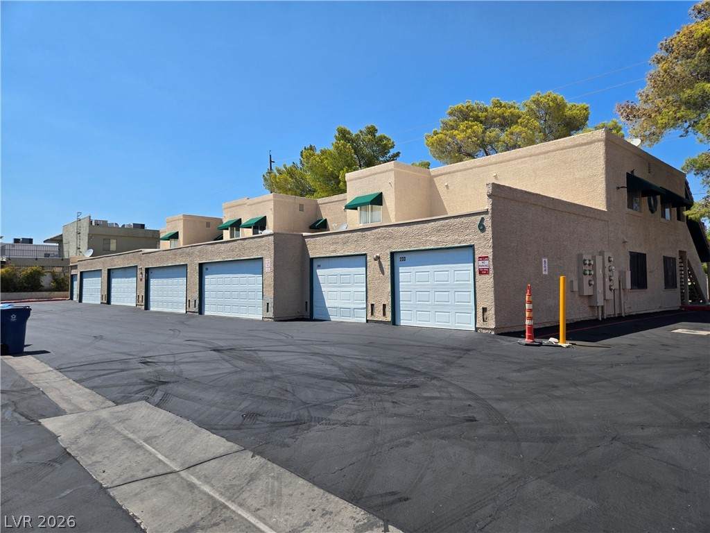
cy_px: 266
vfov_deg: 58.9
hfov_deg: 73.9
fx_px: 472
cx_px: 355
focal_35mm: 23
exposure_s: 1/2088
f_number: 1.8
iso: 25
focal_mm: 5.4
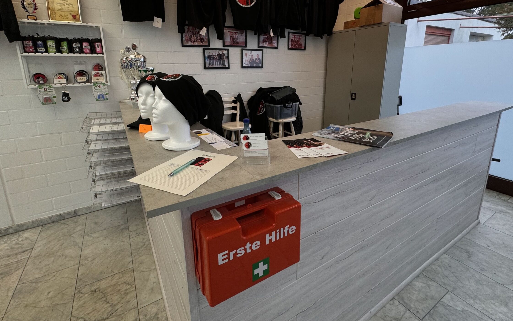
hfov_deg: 94.3
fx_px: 238
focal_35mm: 17
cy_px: 119
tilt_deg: -12.0
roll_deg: +0.6
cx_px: 249
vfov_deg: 66.9
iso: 125
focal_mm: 2.22
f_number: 2.2
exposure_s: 1/100
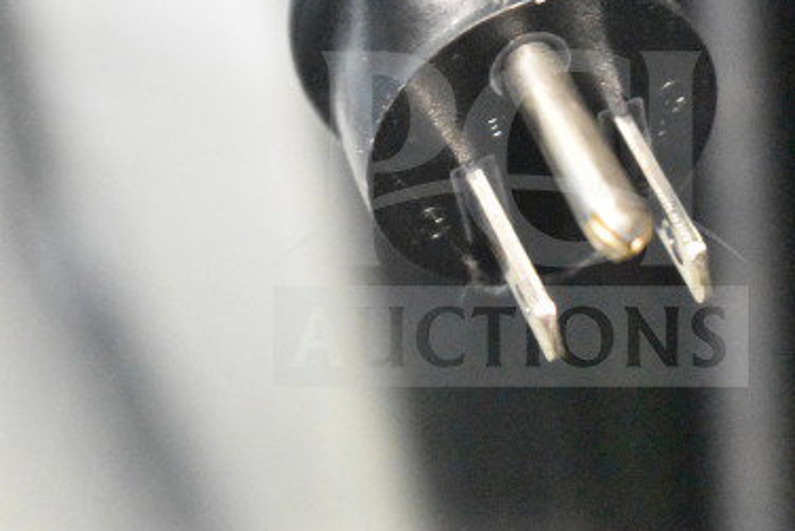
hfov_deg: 15.3
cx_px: 510
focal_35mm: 134
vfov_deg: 10.3
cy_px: 219
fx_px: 2956
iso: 25600
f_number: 5.6
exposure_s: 1/80
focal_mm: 55
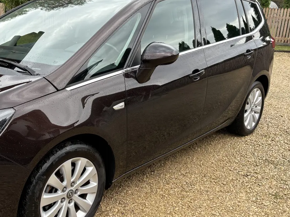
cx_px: 82
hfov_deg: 44.6
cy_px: 107
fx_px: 343
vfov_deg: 35.1
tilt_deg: -16.5
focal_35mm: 41
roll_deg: -0.2
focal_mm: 5.96
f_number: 1.6
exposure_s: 1/222
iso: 64
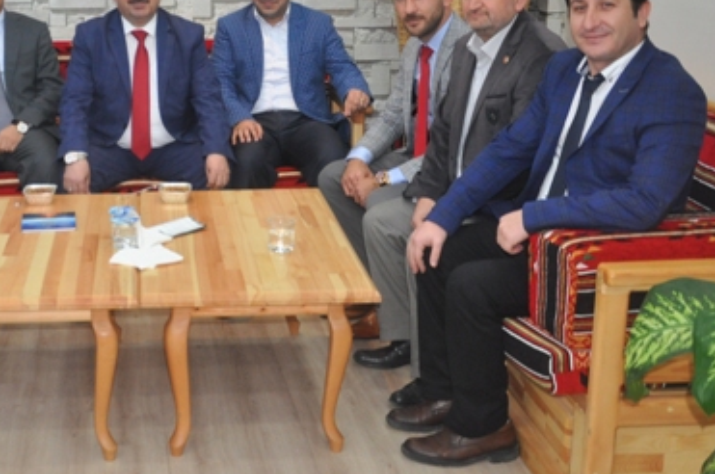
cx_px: 137
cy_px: 130
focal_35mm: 57
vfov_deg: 23.5
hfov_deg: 34.0
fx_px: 1130
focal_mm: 22
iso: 800
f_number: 3.8
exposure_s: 1/60
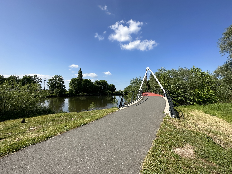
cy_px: 87
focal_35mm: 14
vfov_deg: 85.7
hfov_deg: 102.1
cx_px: 116
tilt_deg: +2.8
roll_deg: -1.2
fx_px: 94
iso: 50
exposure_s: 1/1887
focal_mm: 2.22
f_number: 2.2
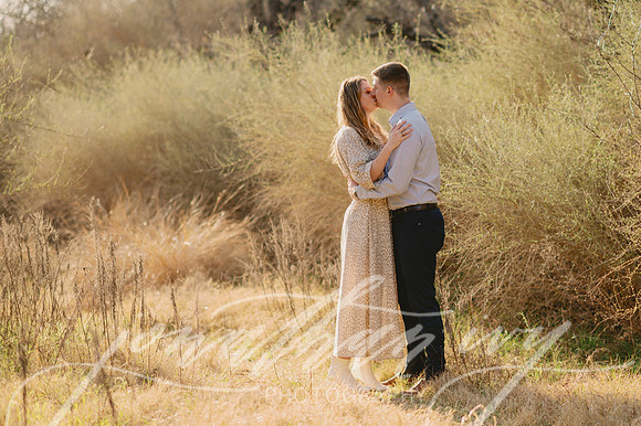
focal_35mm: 100
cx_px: 376
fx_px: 1773
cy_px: 176
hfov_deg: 20.5
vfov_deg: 13.7
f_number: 2
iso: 100
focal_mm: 85
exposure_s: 1/4000
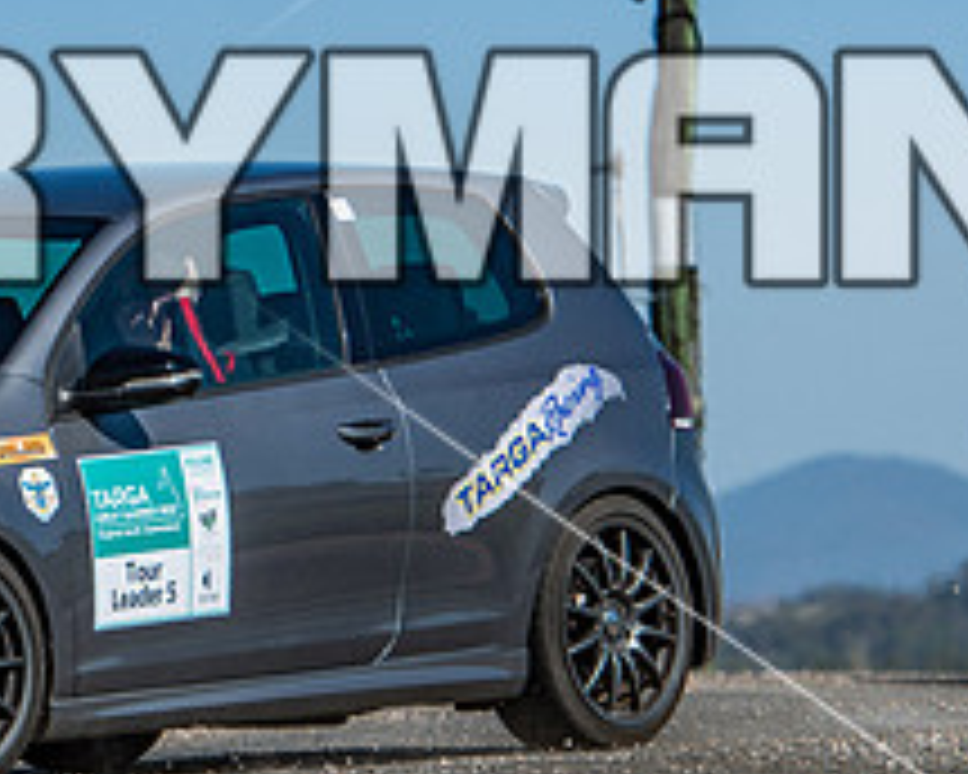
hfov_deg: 3.8
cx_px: 68
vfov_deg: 3.0
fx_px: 14668
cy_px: 169
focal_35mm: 512
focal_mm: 135
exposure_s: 1/2500
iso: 100
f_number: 4.5
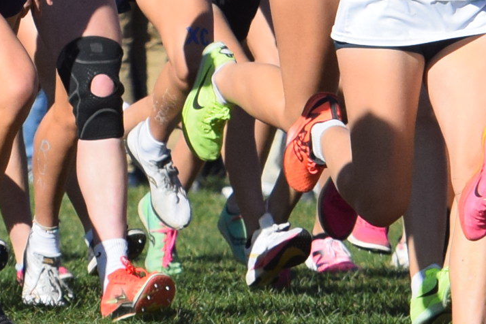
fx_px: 16611
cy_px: 69
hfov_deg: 1.7
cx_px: -399
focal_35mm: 1230
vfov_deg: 1.1
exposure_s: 1/1600
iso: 400
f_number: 6.3
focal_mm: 130
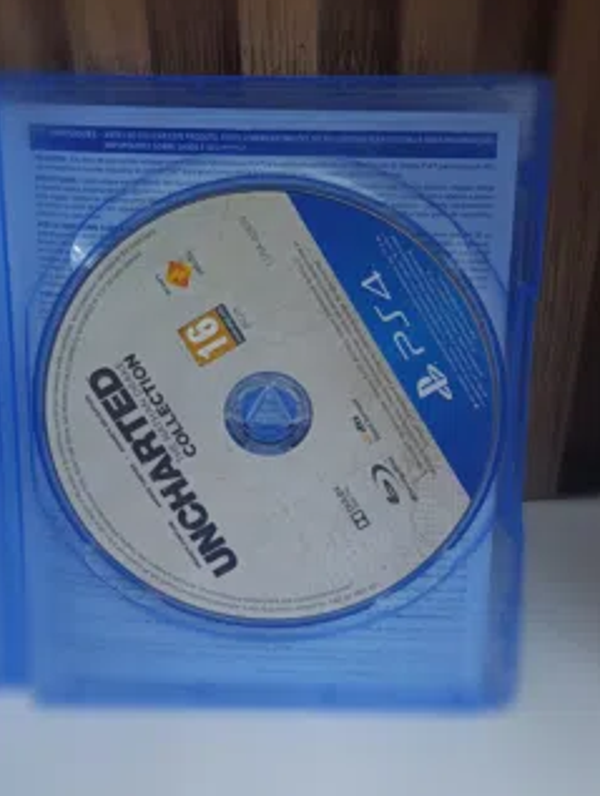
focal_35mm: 44
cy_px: 339
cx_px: 271
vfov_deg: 42.8
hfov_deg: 33.0
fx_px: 1013
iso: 1229
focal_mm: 6.11
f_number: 1.65
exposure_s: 1/60
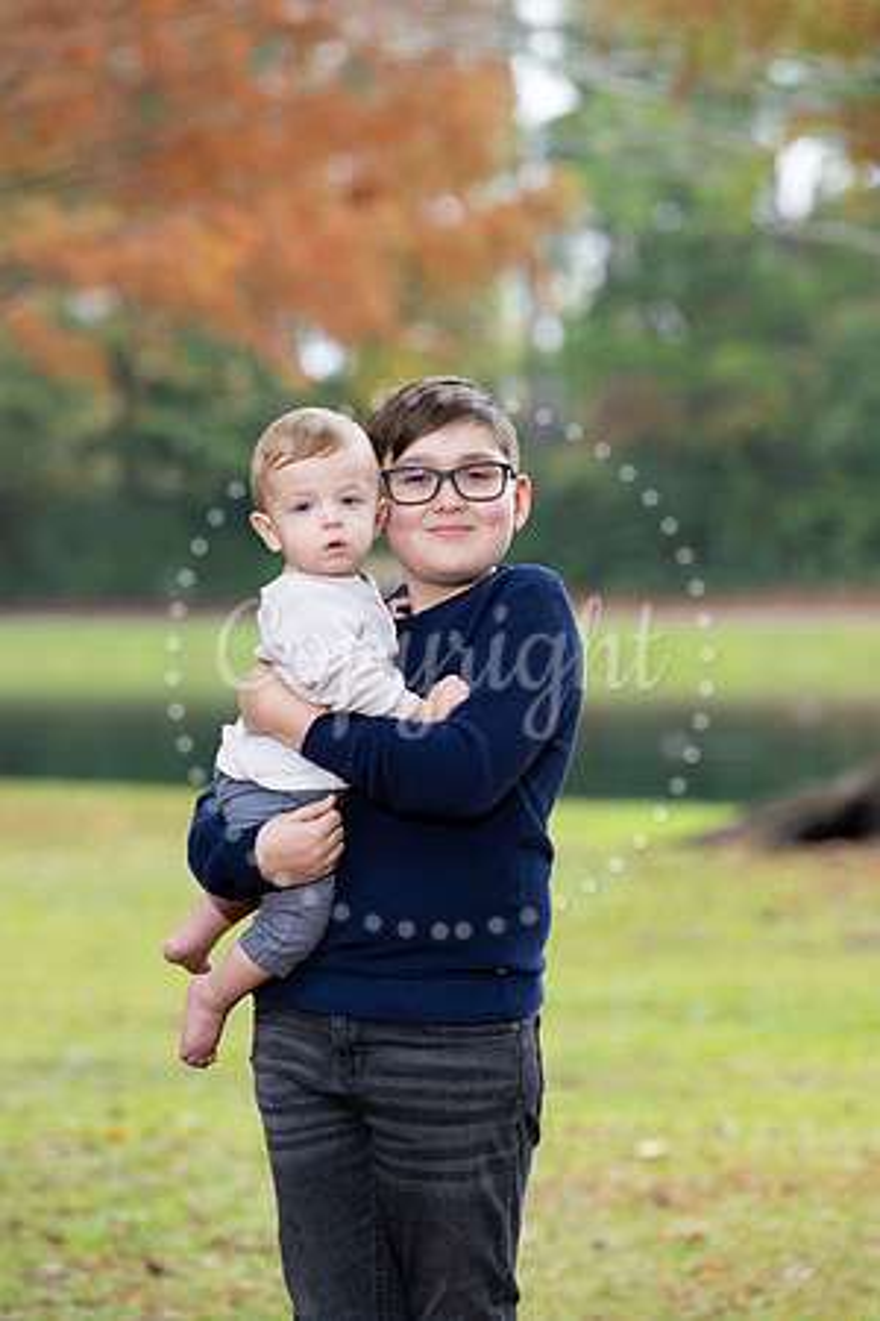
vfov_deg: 10.3
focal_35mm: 200
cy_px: 660
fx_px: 7333
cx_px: 440
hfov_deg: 6.9
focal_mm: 200
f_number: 5.6
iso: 640
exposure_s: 1/160
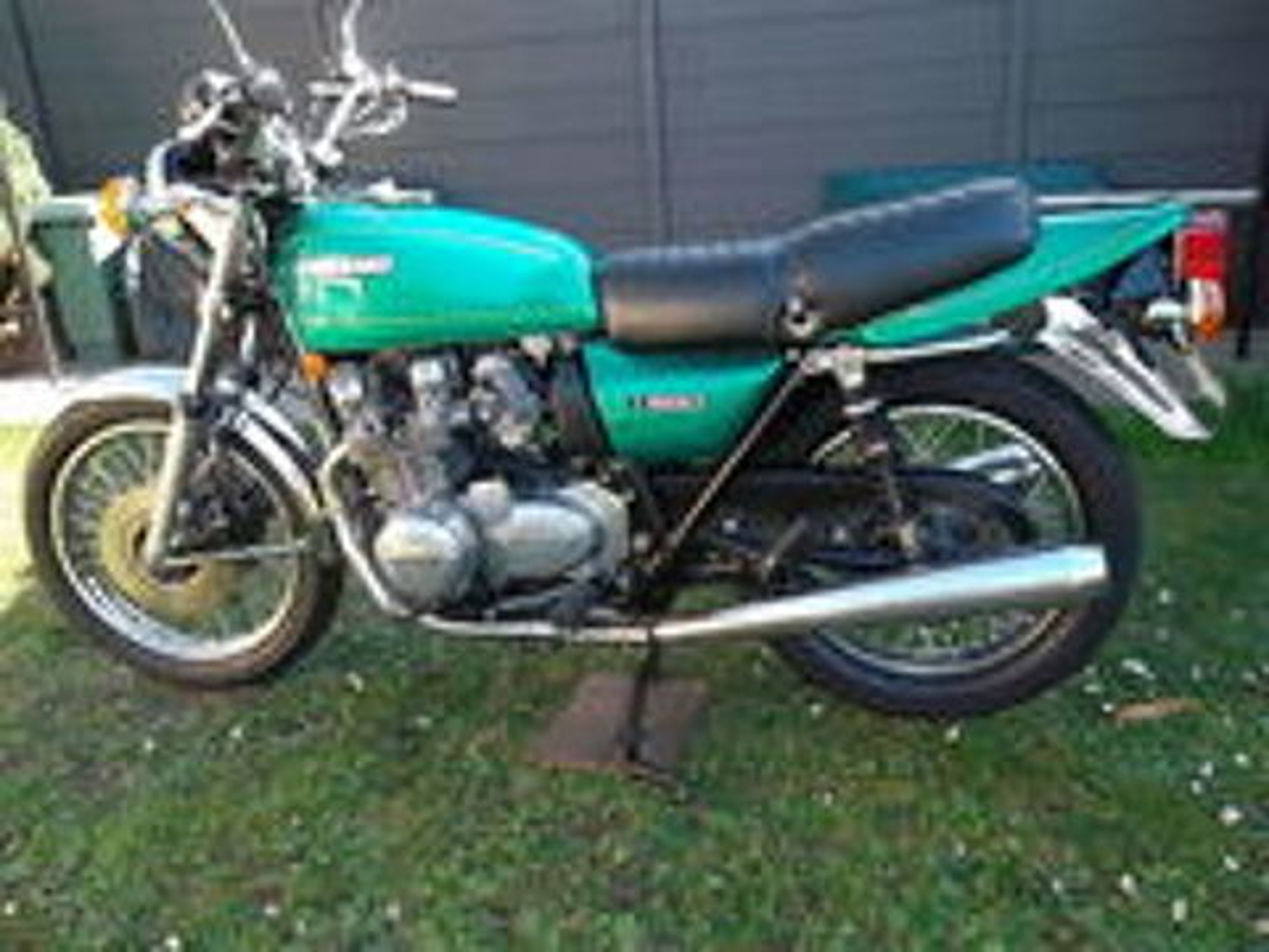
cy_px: 476
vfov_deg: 51.4
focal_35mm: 27
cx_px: 634
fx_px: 990
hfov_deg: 65.3
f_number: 3.5
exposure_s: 1/80
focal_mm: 4.9
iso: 80
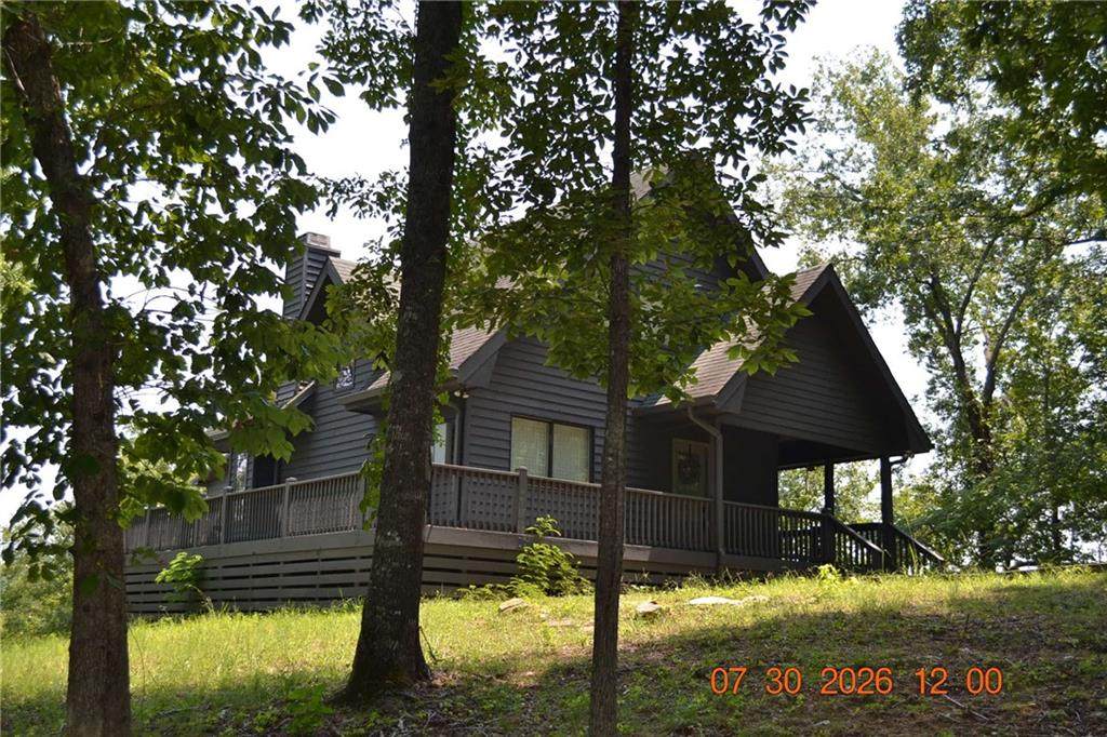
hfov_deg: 49.6
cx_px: 554
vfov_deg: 34.2
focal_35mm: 39
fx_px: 1199
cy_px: 368
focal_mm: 26
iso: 100
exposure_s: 1/200
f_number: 5
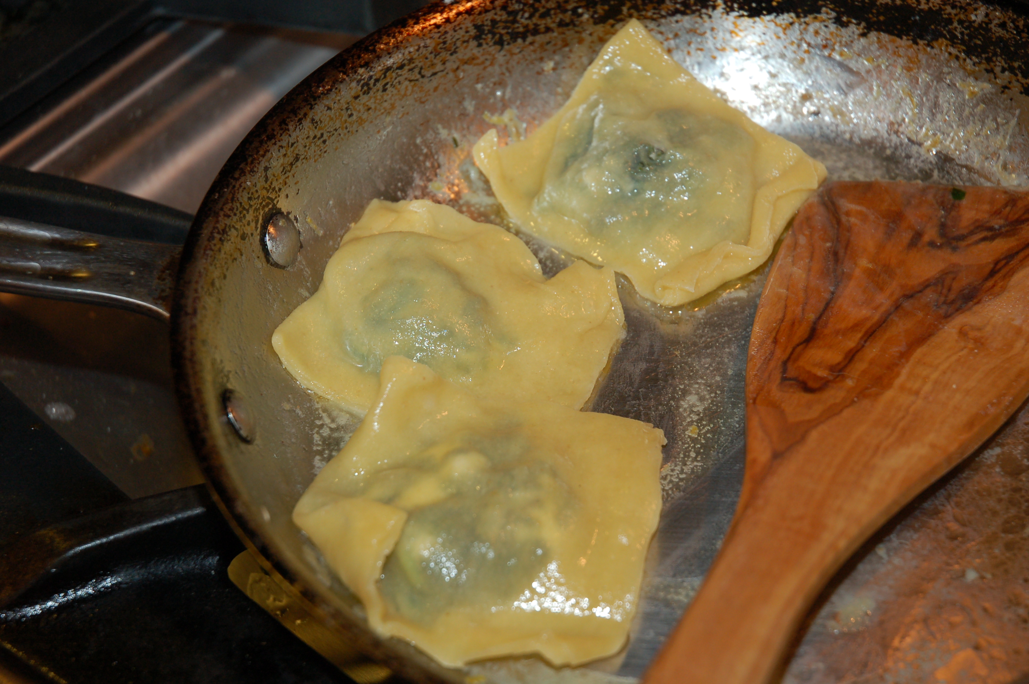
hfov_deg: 26.0
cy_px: 342
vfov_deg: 17.5
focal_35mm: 78
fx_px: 2228
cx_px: 514
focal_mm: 52
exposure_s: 1/60
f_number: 4.5
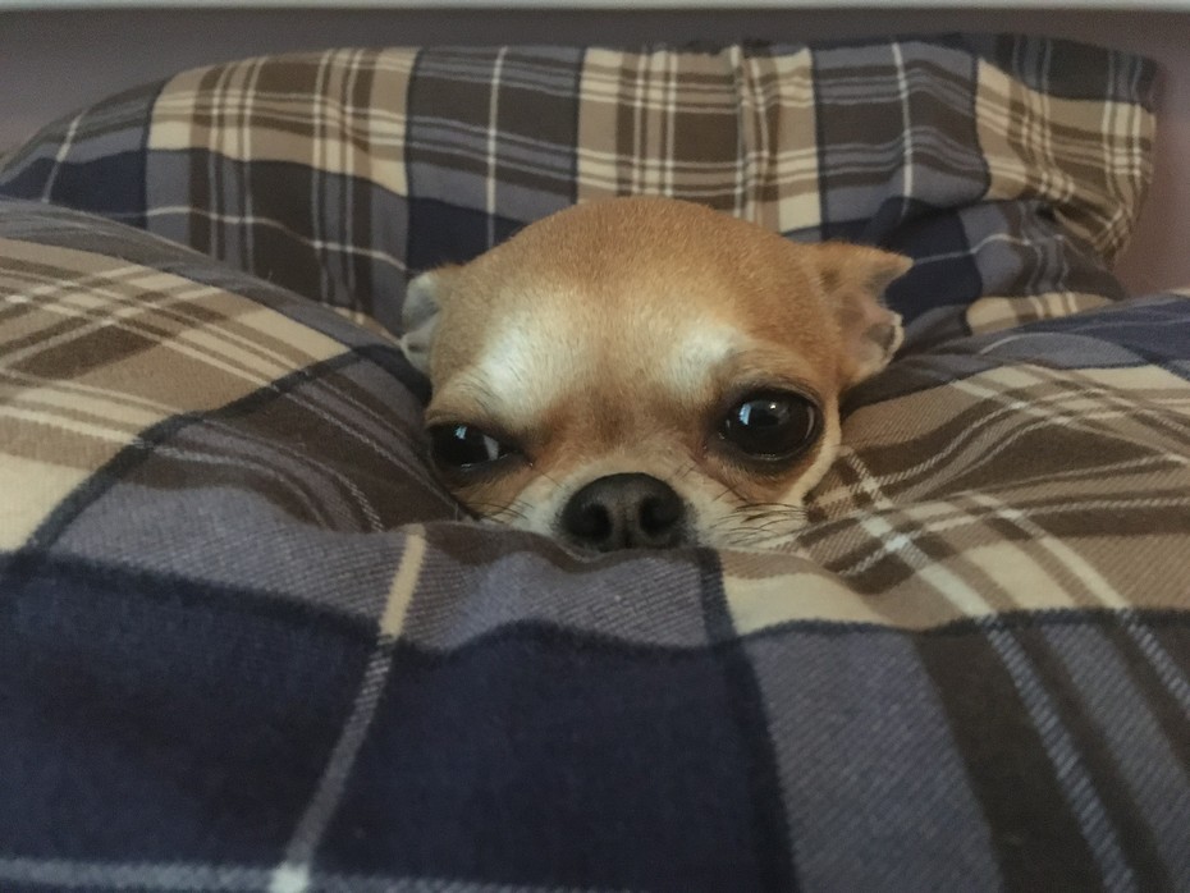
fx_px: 997
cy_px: 446
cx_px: 595
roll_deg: -0.1
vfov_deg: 48.2
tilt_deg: -21.4
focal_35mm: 29
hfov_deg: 61.6
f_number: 2.2
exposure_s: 1/17
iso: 800
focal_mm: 4.15
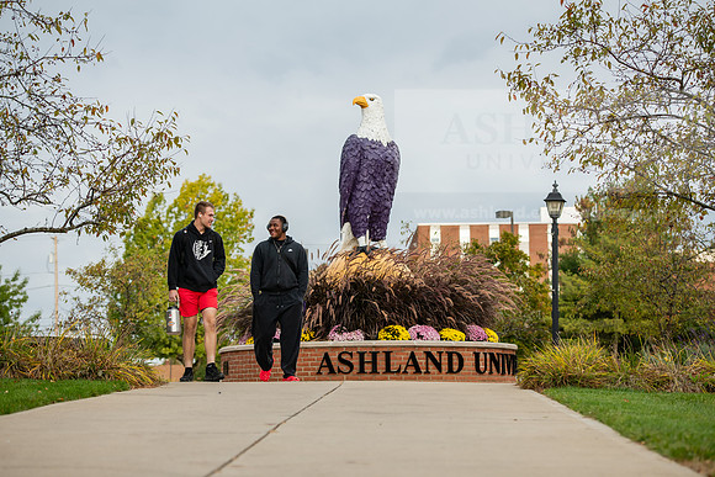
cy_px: 238
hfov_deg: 22.6
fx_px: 1788
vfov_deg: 15.2
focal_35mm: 90
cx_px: 358
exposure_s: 1/400
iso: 200
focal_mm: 90
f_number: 3.5
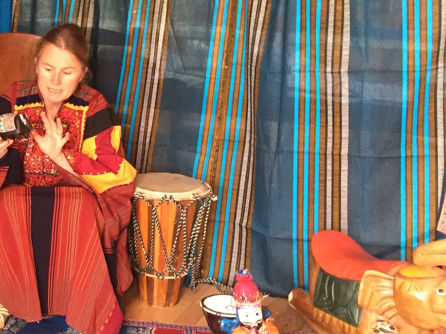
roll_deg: -0.7
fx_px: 799
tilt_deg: -14.4
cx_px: 7
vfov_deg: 23.6
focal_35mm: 62
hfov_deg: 29.3
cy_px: 154
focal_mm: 4.15
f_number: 2.2
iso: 250
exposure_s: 1/25
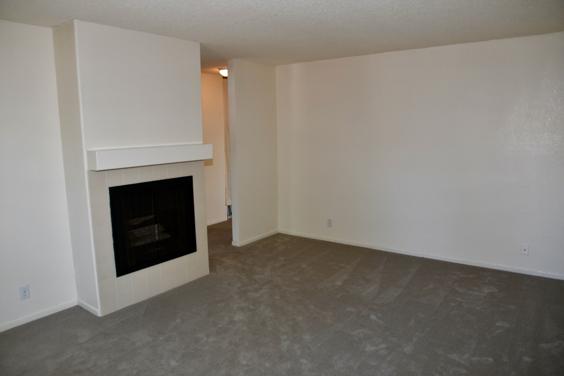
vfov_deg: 53.1
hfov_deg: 73.7
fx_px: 376
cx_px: 282
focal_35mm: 24
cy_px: 188
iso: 200
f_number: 5
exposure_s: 1/60
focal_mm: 16
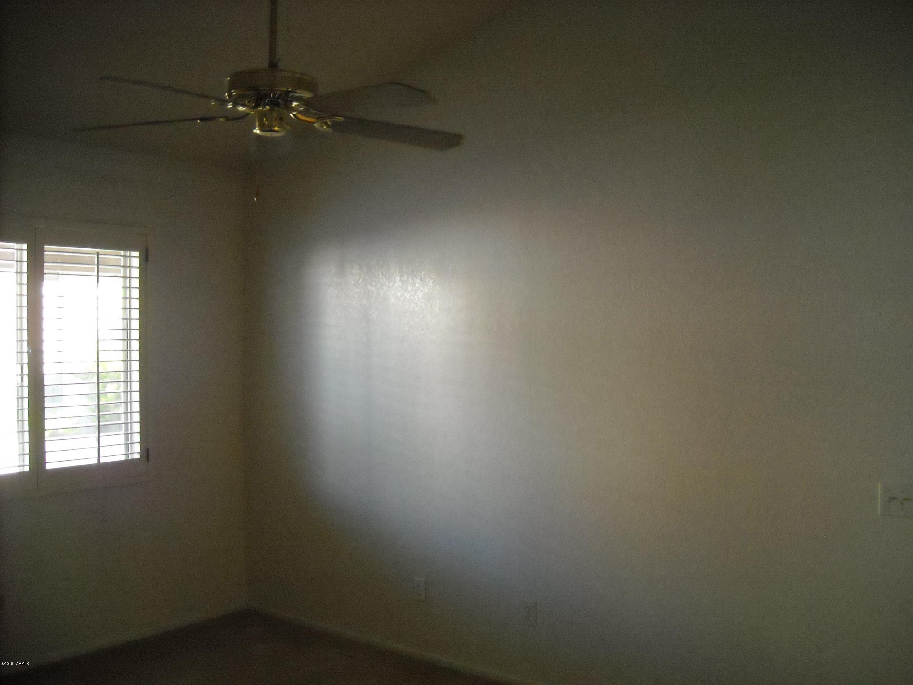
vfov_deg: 40.7
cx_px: 456
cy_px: 342
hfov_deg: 52.6
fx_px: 923
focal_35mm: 35
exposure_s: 1/109
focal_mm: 5.7
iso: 800
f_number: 2.8
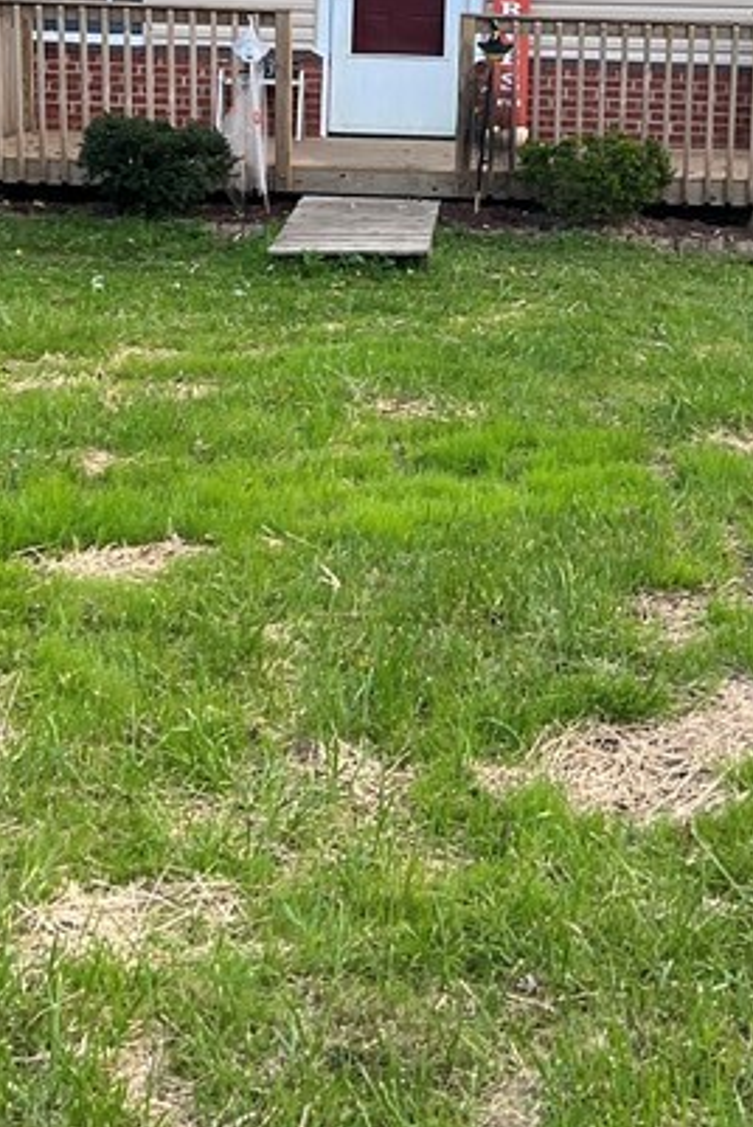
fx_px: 2161
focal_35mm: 69
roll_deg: -1.7
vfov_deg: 28.5
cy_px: 208
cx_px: 466
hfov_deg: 19.7
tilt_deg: -5.0
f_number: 1.5
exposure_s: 1/108
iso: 125
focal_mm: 5.7
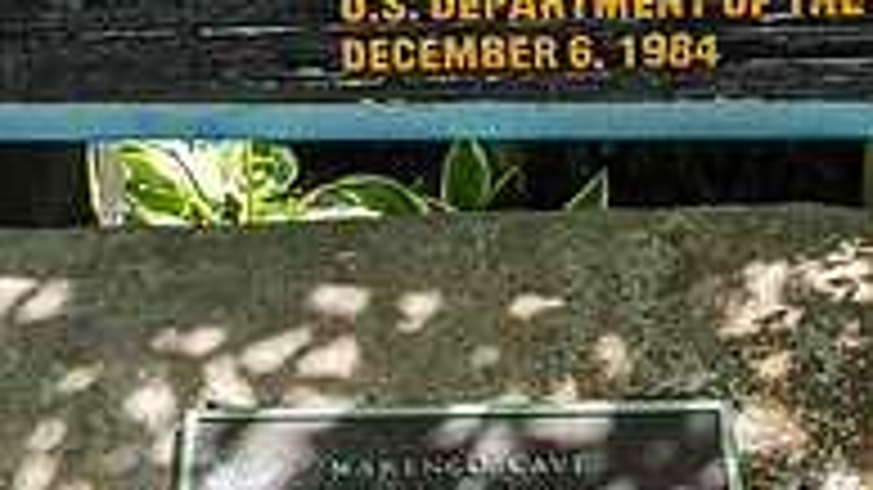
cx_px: 436
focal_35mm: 100
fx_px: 2314
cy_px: -47
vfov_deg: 11.9
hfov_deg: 21.4
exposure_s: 1/160
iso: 640
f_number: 8
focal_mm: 32
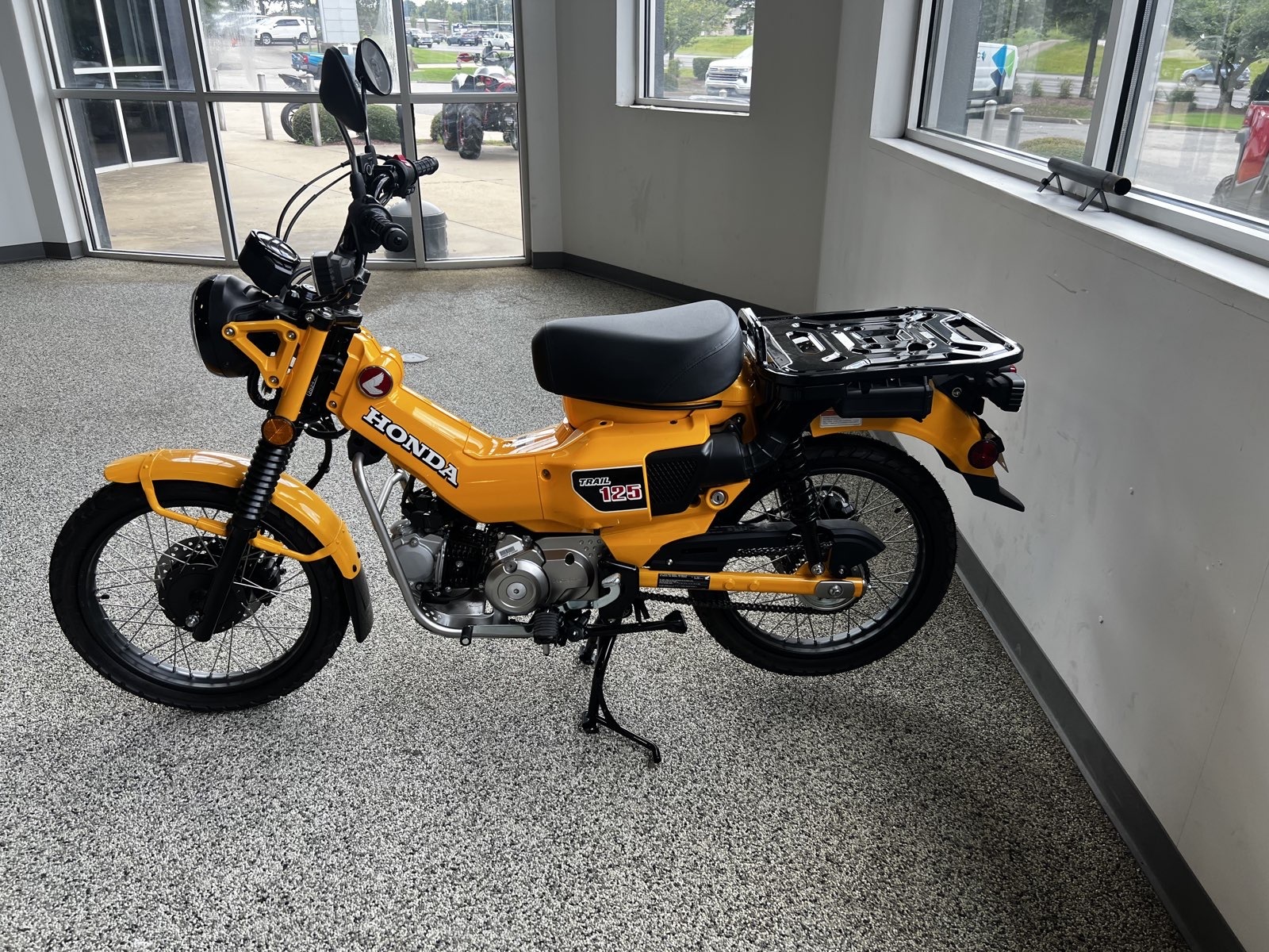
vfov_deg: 53.1
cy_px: 476
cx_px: 634
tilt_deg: -24.8
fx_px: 953
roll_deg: +0.7
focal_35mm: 26
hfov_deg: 67.3
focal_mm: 5.7
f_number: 1.5
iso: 50
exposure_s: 1/121
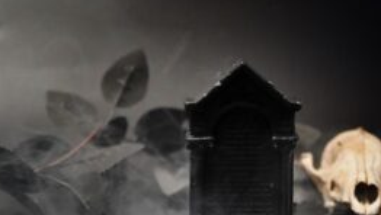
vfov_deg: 20.8
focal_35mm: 58
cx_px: 269
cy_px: 142
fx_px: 585
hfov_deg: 35.5
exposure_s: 1/20
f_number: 4
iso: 6400
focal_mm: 23
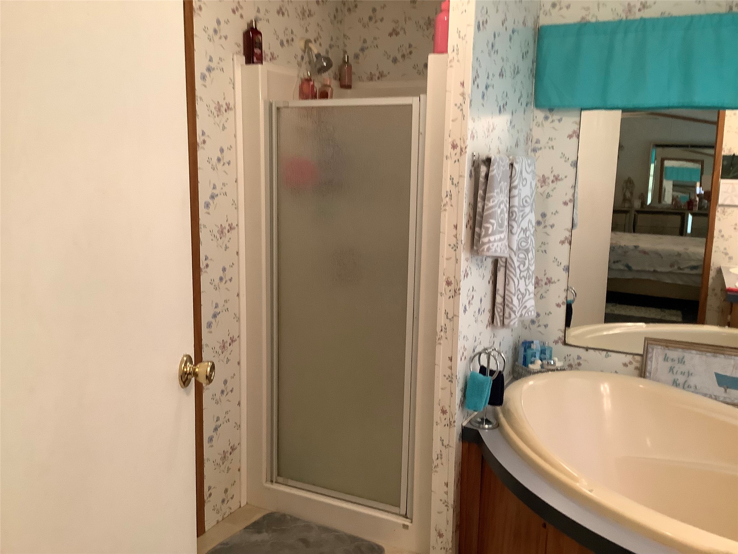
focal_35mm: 31
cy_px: 277
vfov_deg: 45.4
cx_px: 369
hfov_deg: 58.4
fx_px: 661
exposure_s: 1/60
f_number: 2.4
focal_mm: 3.3
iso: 250
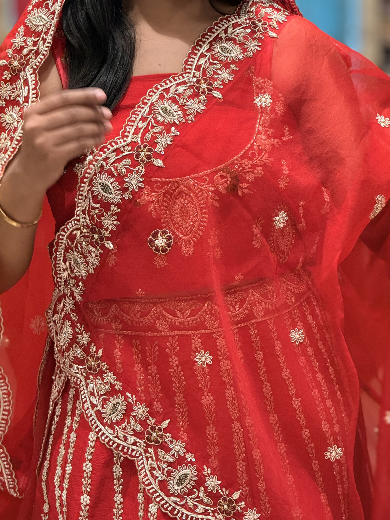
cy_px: 260
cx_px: 195
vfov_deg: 16.4
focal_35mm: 120
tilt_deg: -7.6
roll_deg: +0.4
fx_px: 1803
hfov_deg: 12.3
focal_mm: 15.66
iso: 250
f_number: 2.8
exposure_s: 1/100
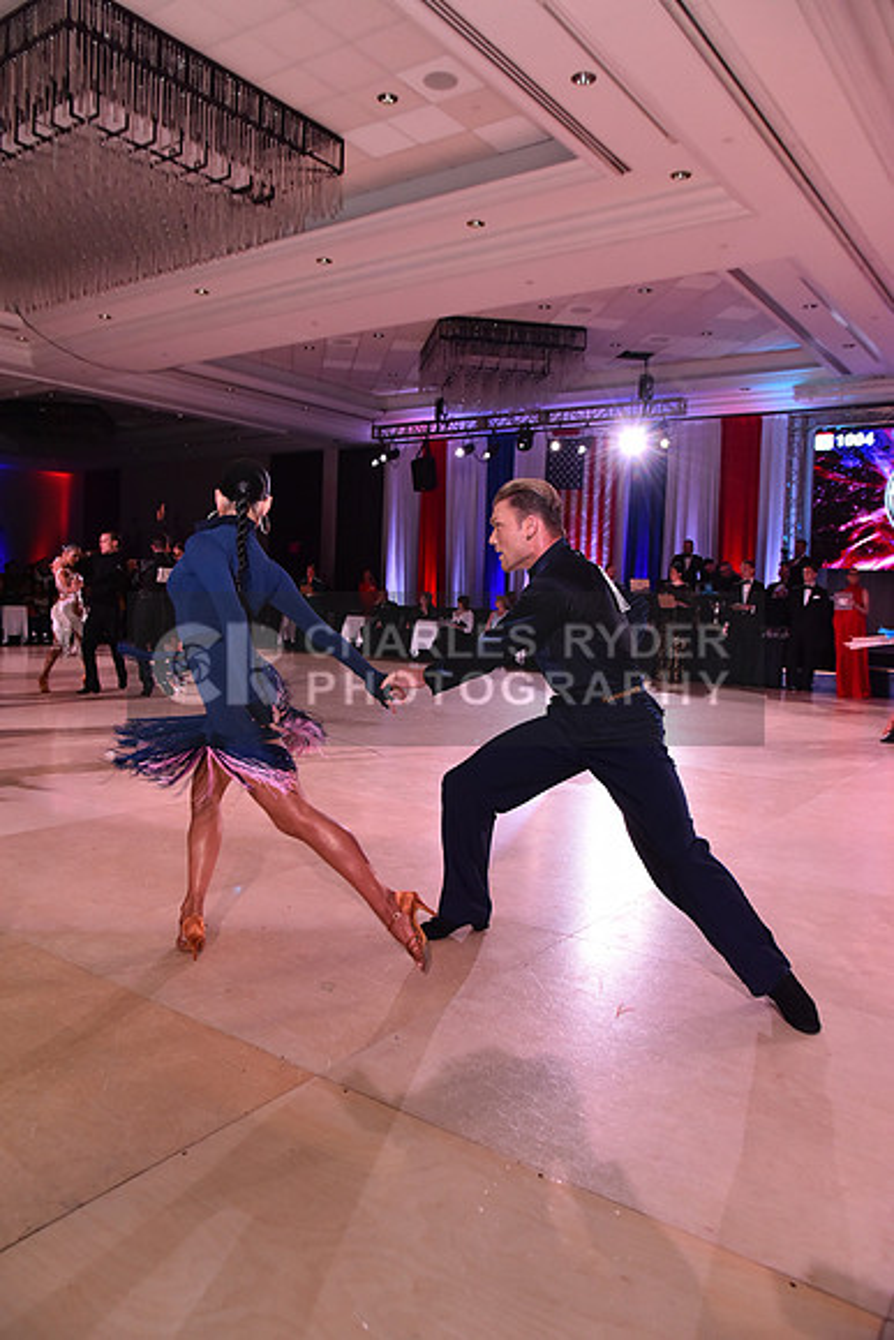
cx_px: 447
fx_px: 1154
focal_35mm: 31
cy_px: 670
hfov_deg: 42.3
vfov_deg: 60.3
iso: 2500
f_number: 5.6
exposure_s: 1/320
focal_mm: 31
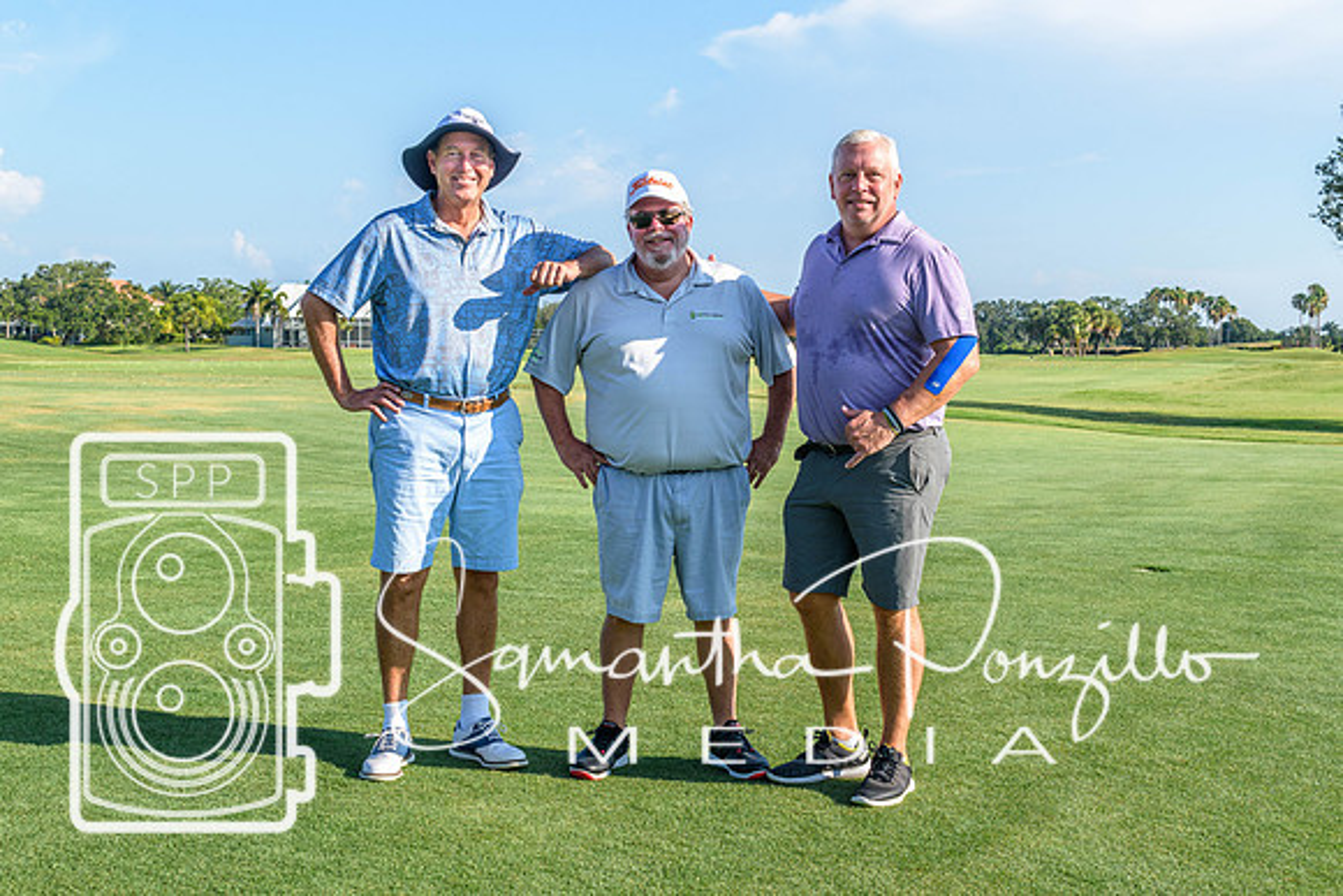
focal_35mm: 52
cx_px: 672
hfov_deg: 37.8
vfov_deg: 25.8
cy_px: 448
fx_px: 1959
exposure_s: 1/400
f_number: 10
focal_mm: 35
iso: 200
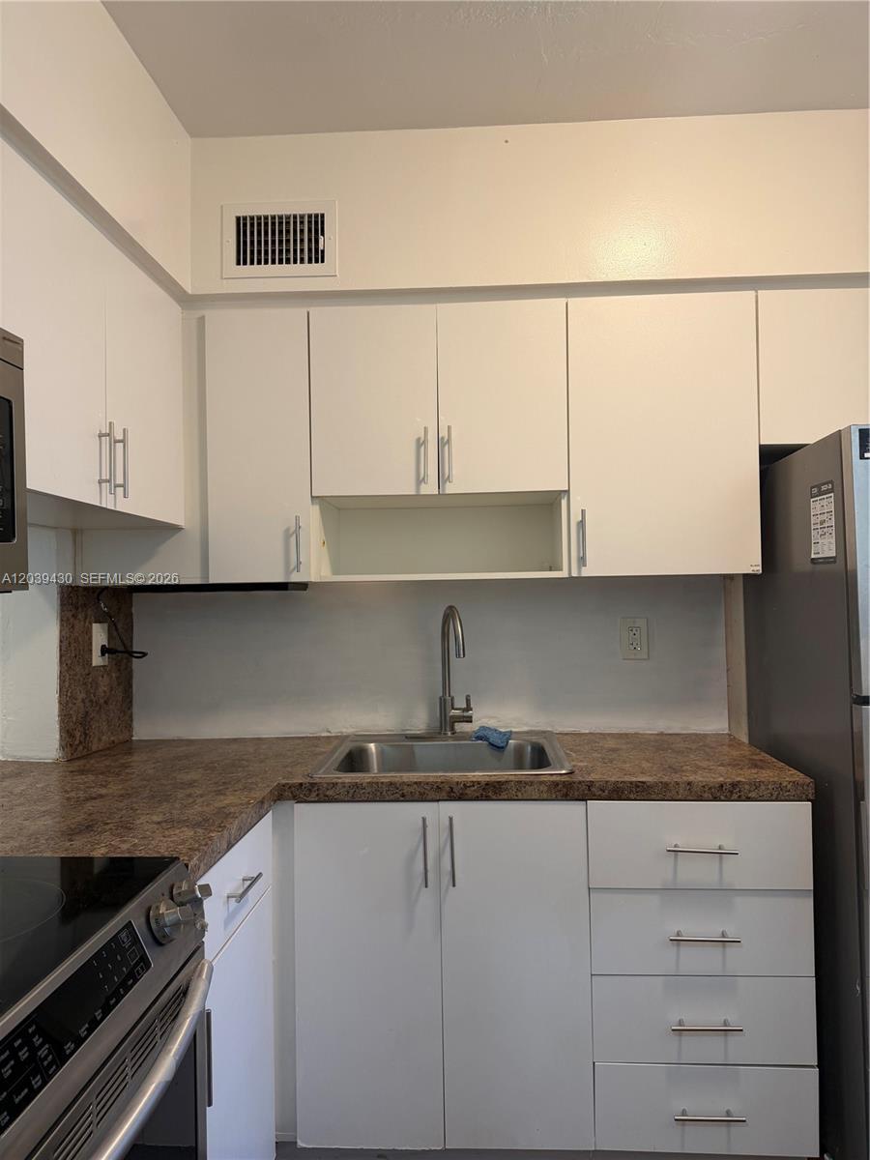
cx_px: 435
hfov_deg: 56.8
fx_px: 804
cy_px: 580
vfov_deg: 71.6
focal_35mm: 24
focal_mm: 6.76
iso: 125
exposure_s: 1/60
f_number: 1.78
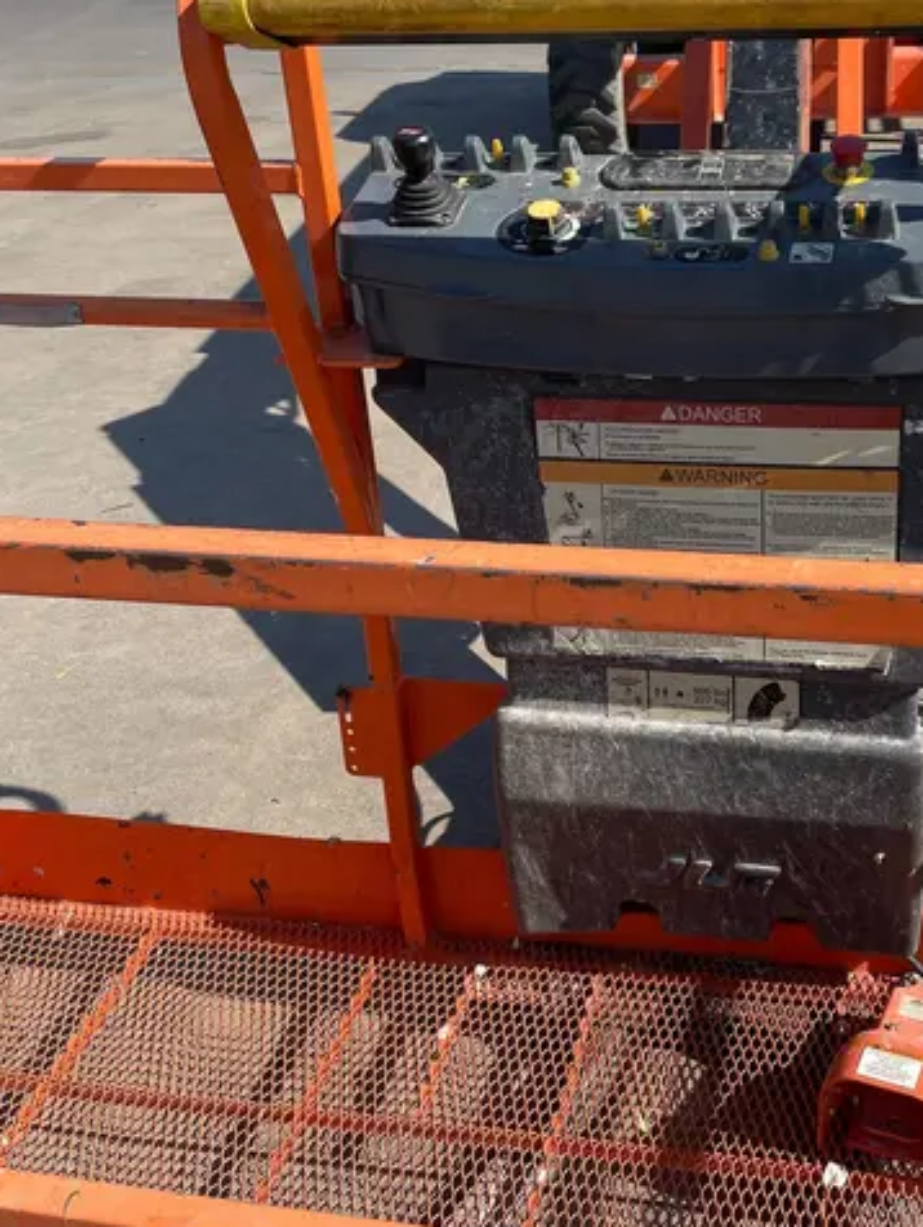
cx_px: 670
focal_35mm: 40
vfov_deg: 46.6
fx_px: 1420
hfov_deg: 35.4
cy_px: 535
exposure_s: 1/3300
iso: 50
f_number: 1.6
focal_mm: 4.2
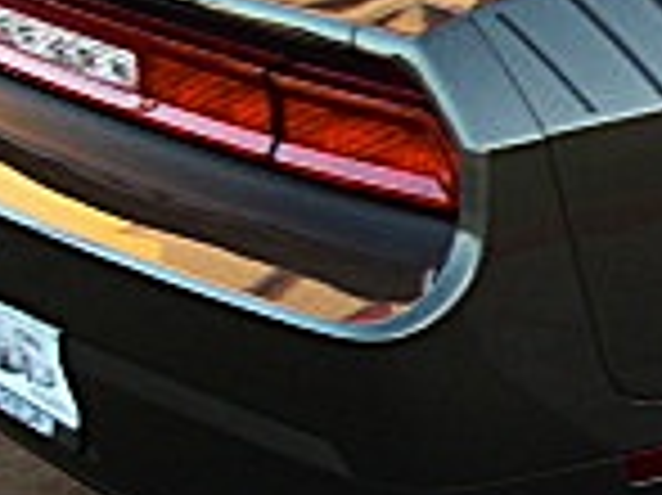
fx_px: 3000
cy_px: 369
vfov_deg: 9.4
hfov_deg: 11.6
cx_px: 1220
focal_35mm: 157
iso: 100
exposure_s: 1/80
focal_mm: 6.3
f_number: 2.8
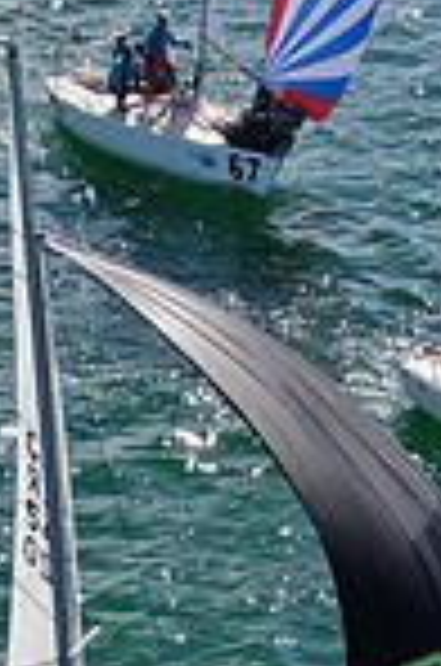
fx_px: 3618
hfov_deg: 7.0
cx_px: 238
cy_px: 835
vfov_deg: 10.3
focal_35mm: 196
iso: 100
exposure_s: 1/800
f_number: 3.8
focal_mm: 8.6
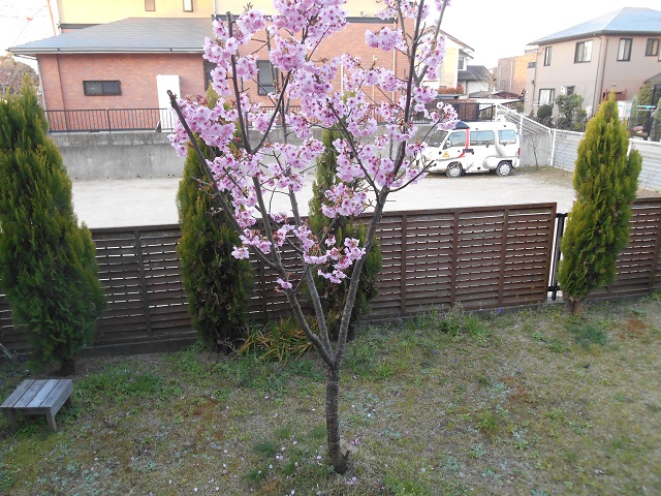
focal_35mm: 26
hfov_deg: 67.3
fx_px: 496
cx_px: 330
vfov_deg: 53.1
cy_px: 248
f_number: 3.4
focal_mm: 4.7
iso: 160
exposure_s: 1/30
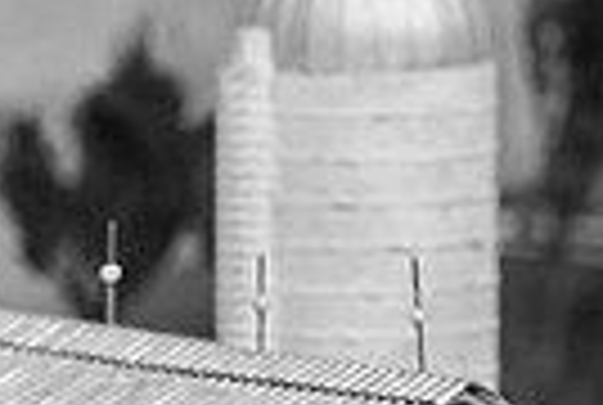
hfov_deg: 2.5
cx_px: 49
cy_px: 645
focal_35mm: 813
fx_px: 13648
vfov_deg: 1.7
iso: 3200
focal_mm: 120
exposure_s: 1/80
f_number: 7.1
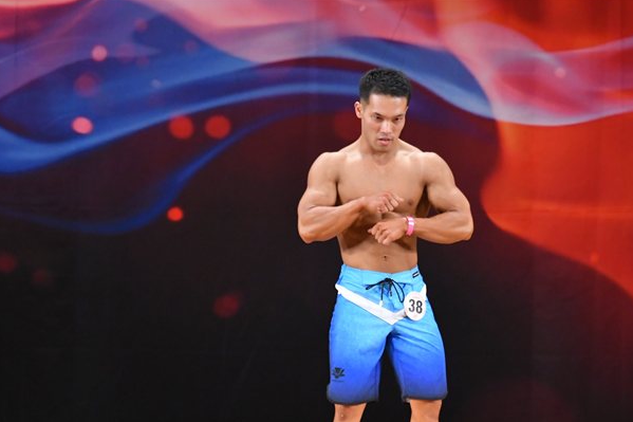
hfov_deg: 6.2
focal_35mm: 330
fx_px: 5801
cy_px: 267
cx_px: 339
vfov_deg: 4.2
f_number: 5.6
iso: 3200
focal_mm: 170
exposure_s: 1/400
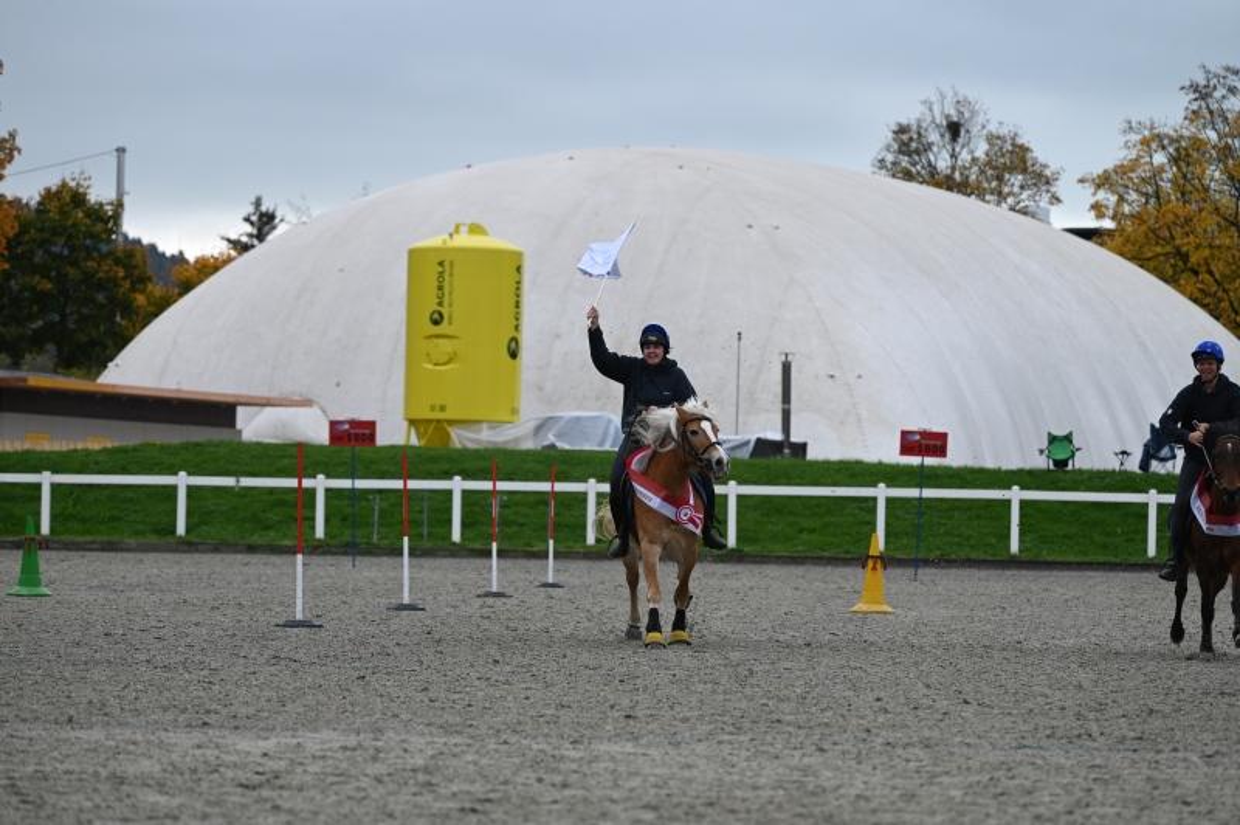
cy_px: 412
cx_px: 620
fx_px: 5851
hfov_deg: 12.1
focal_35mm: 170
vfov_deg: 8.1
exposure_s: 1/800
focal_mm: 170
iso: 320
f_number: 4.8
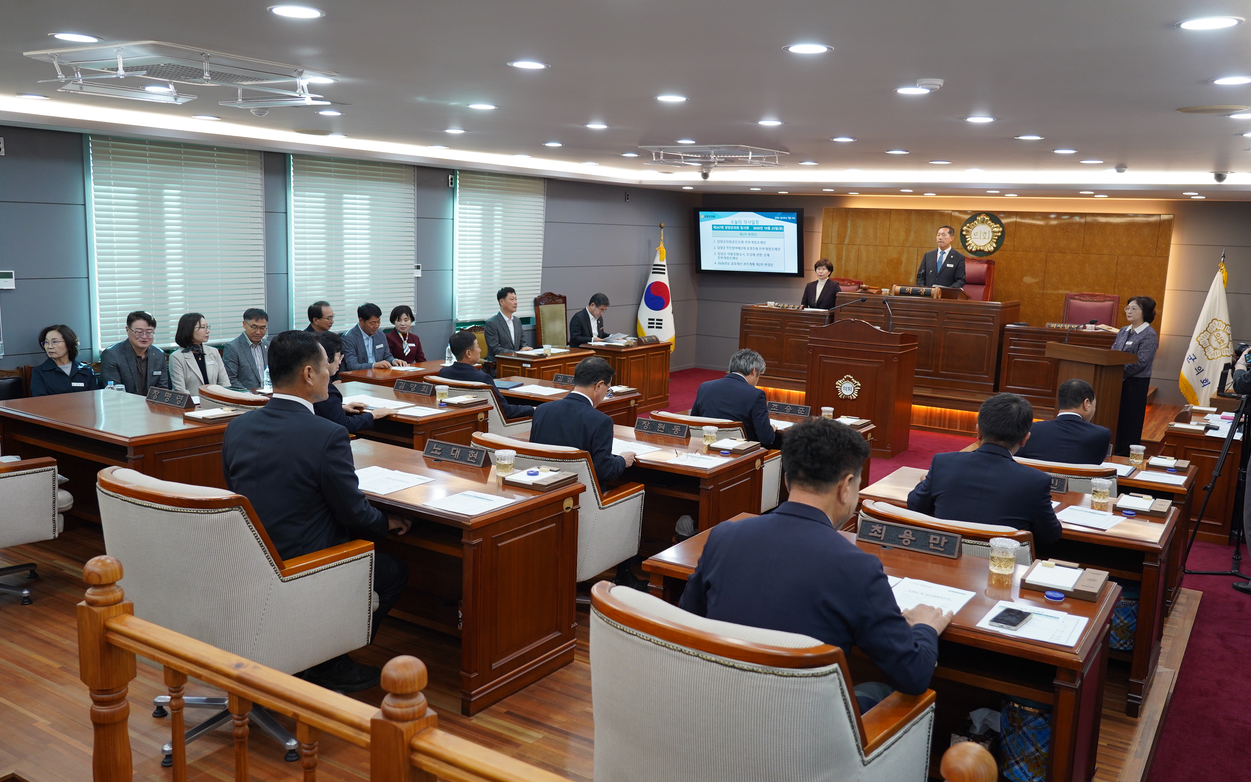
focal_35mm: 30
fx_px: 1023
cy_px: 403
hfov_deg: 62.9
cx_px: 616
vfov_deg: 41.8
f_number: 4
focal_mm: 29
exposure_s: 1/160
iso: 1000
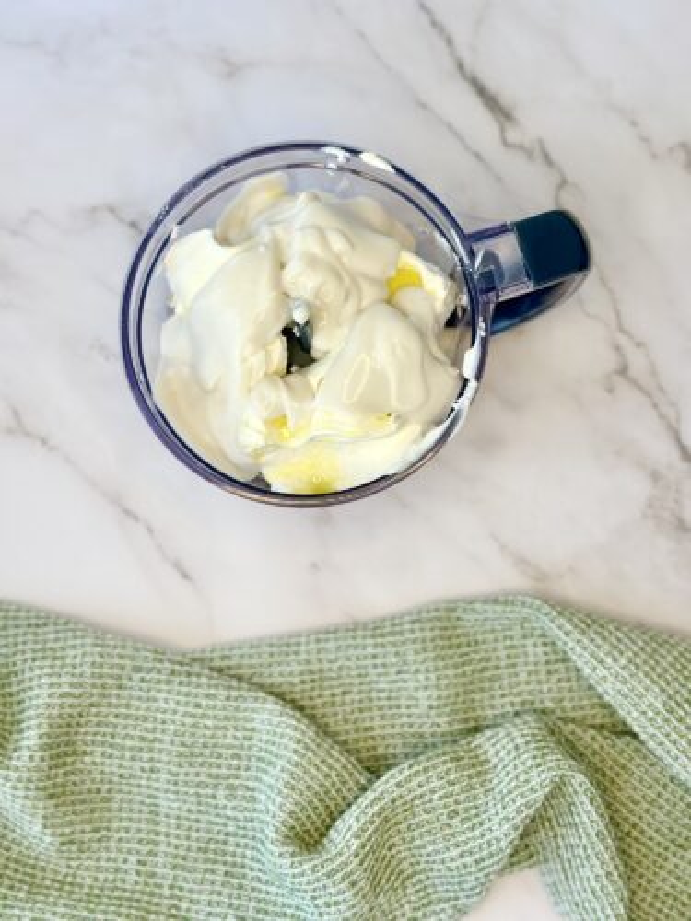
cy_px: 460
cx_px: 346
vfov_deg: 39.7
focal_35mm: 48
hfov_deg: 30.3
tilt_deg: -84.0
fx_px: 1278
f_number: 1.78
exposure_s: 1/218
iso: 80
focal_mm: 6.86
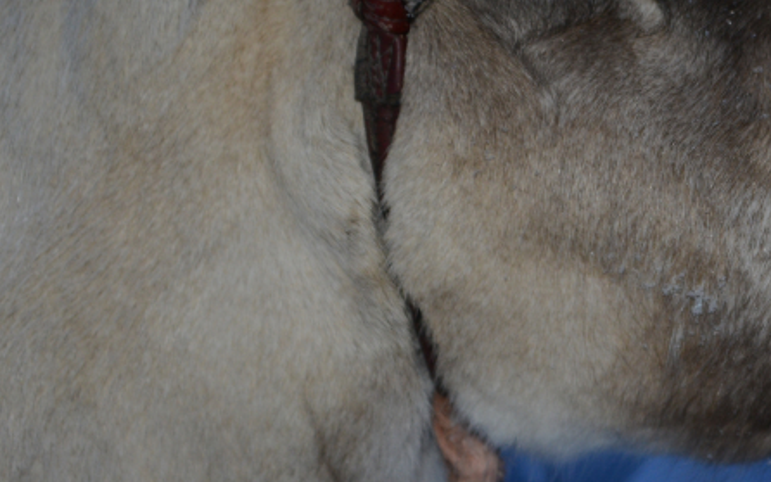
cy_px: 8
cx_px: 593
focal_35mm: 64
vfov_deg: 19.8
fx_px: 1345
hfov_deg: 31.3
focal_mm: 28
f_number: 3.5
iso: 500
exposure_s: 1/250
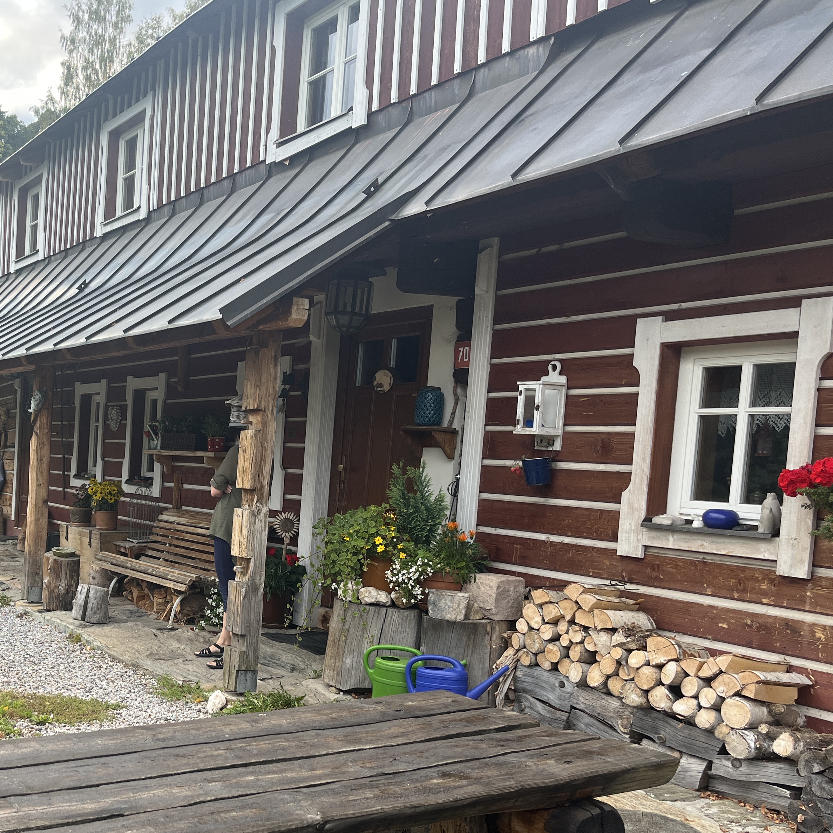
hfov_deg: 41.0
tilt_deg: -5.1
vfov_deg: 42.5
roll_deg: -3.6
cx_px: 163
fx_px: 1062
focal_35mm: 39
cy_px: 519
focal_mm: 5.1
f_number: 1.6
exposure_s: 1/176
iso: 40
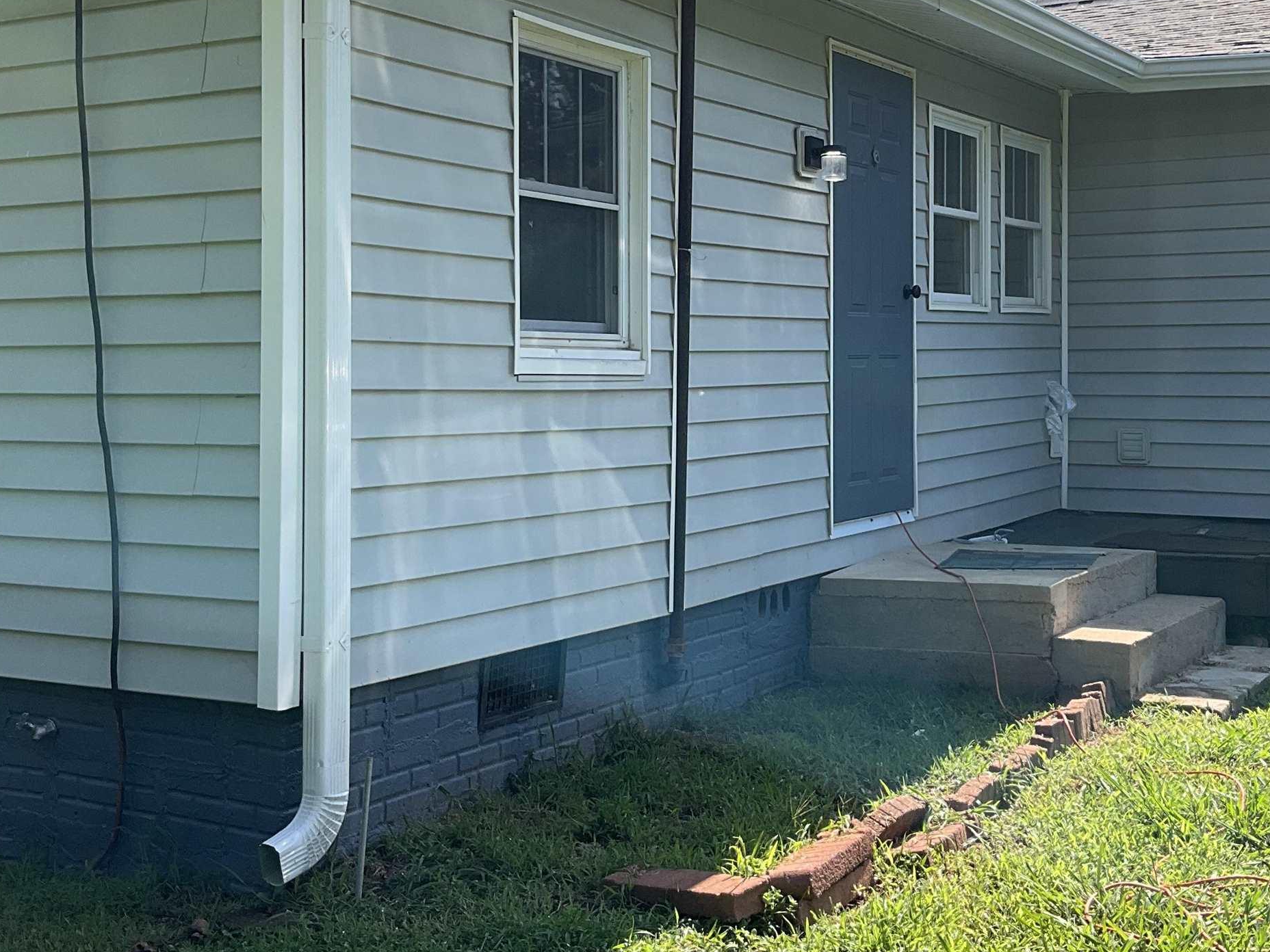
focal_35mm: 48
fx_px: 1761
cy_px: 323
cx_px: 747
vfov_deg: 30.1
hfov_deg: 39.5
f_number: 1.8
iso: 25
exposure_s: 1/1035
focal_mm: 3
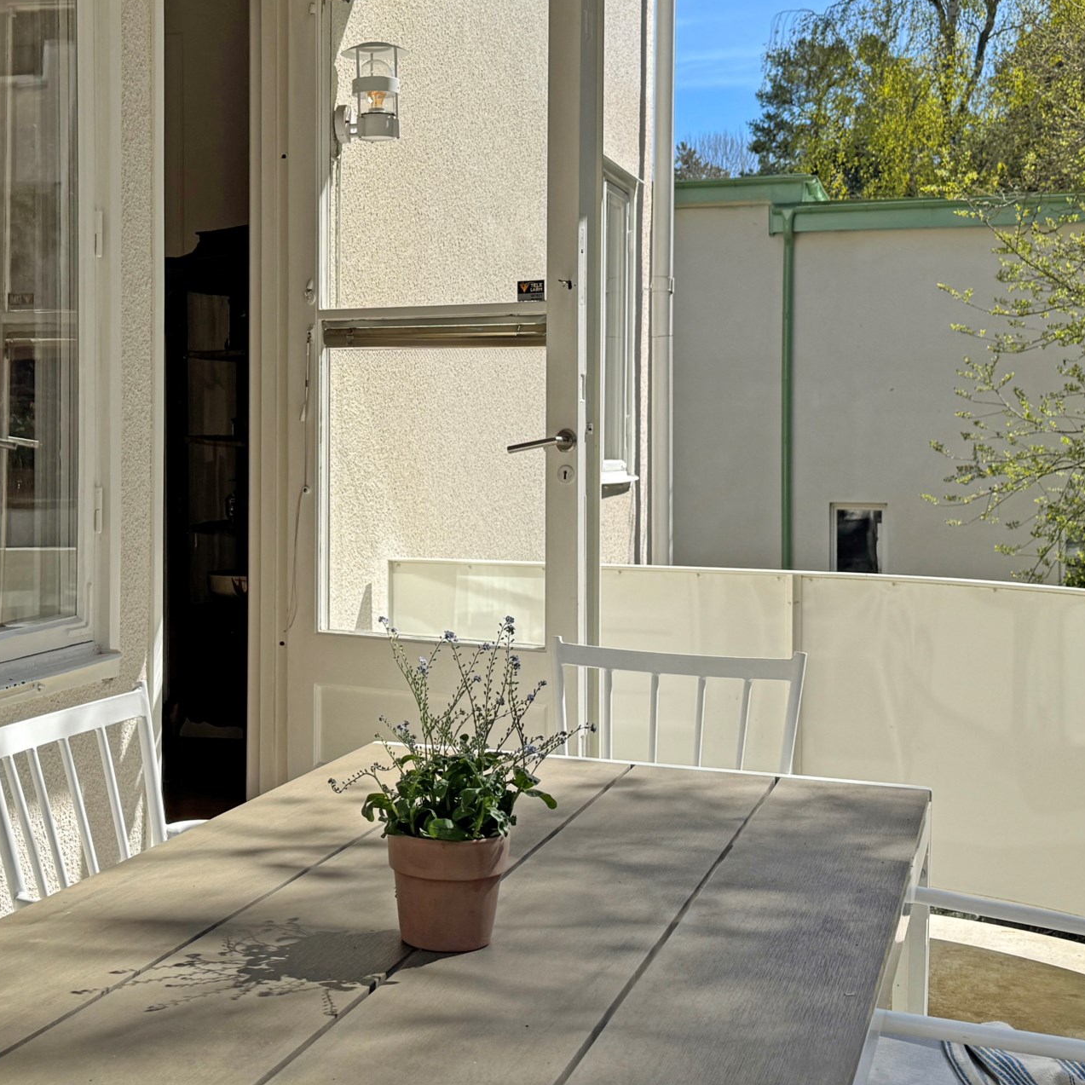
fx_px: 1702
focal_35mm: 48
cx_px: 401
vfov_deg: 35.1
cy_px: 384
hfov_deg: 35.1
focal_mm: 6.76
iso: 80
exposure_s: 1/4049
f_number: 1.78
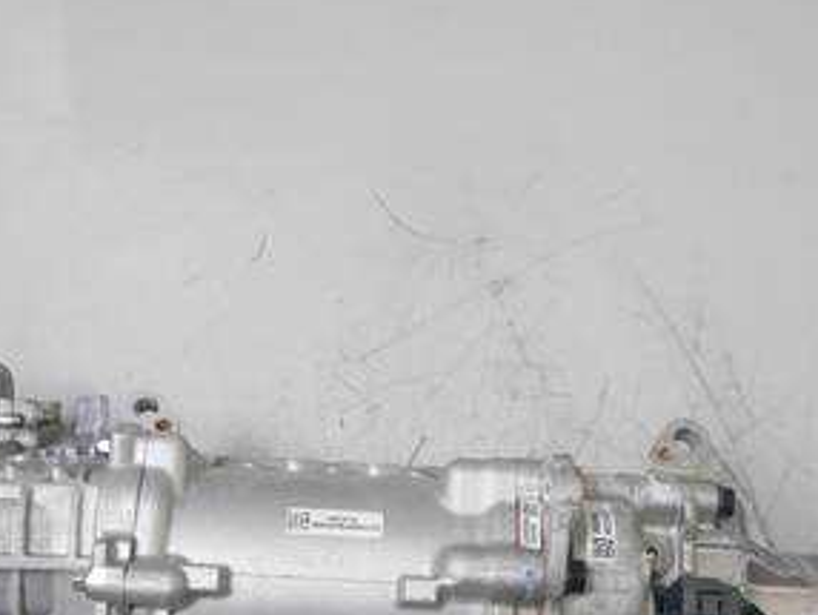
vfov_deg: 25.3
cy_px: 475
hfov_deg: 33.7
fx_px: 1348
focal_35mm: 57
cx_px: 366
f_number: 4.1
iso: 800
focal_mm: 17
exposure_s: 1/60
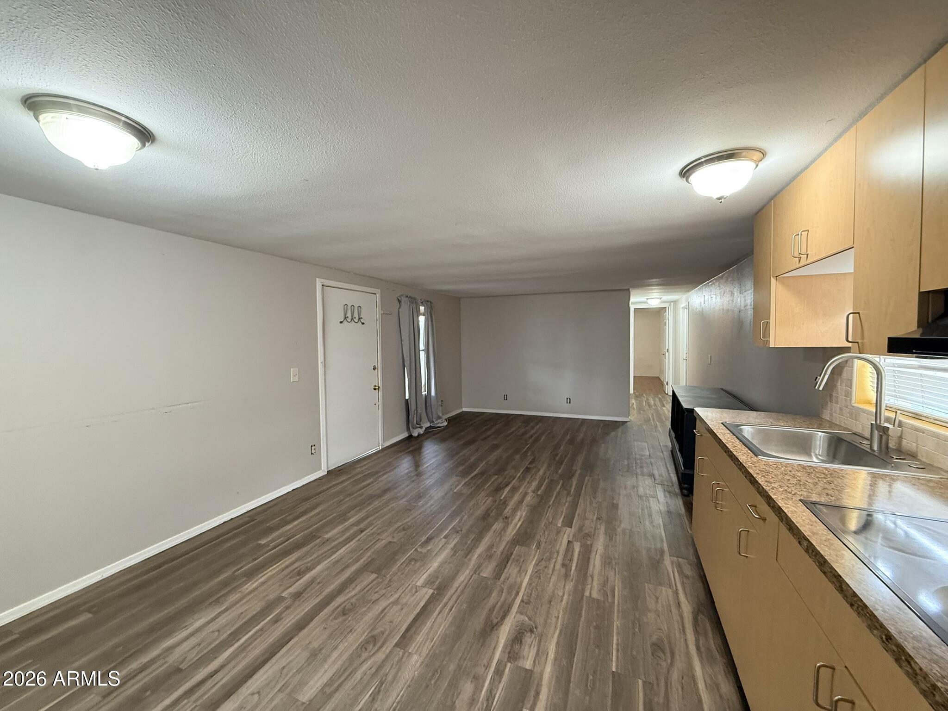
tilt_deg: -2.3
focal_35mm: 14
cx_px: 474
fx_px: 383
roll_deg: +0.6
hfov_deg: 102.1
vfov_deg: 85.7
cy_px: 356
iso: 400
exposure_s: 1/60
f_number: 2.2
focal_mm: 2.22
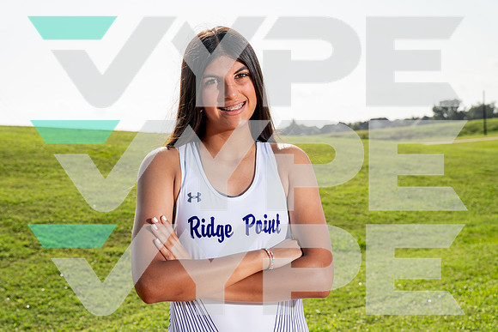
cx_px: 249
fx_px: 969
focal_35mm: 70
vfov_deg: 19.5
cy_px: 166
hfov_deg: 28.8
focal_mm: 70
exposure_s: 1/250
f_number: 8
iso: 100
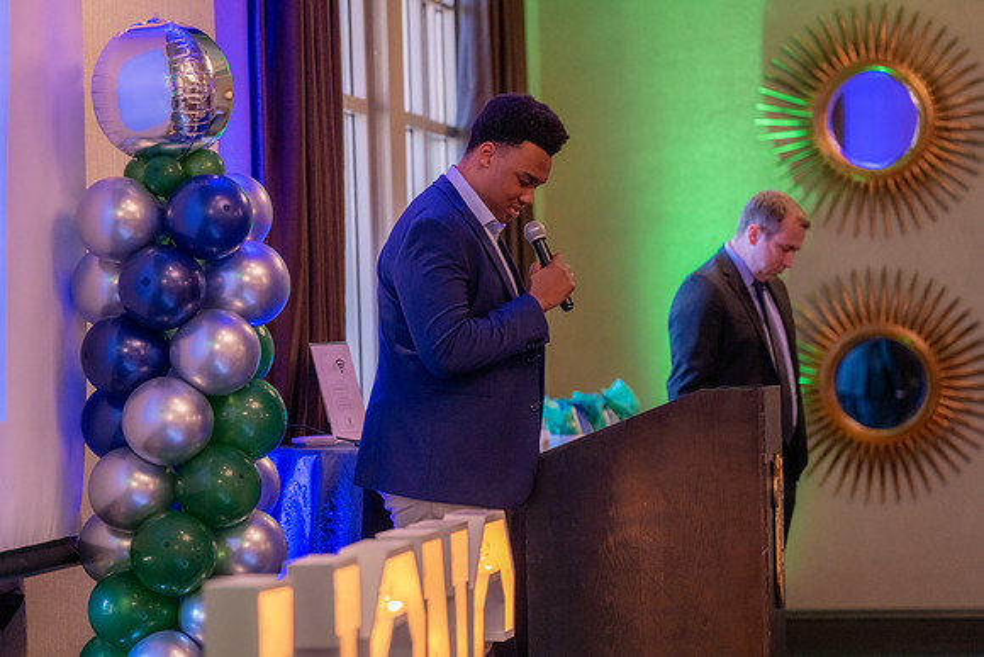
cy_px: 328
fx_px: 3445
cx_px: 492
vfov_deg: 10.9
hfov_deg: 16.3
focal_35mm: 126
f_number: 2.8
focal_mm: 126
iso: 2500
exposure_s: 1/250
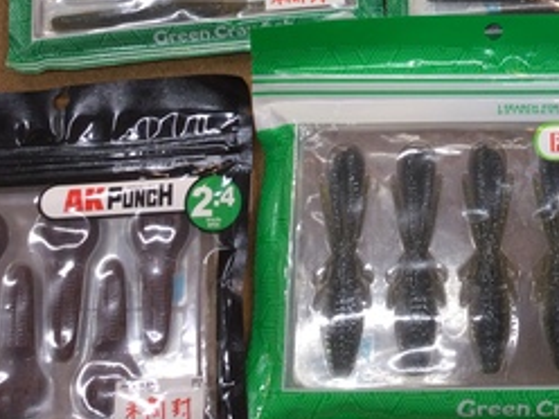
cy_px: -63
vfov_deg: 18.7
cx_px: 505
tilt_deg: -75.0
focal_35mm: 75
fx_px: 1211
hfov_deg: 25.2
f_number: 2.4
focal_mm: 3.3
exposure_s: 1/60
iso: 32
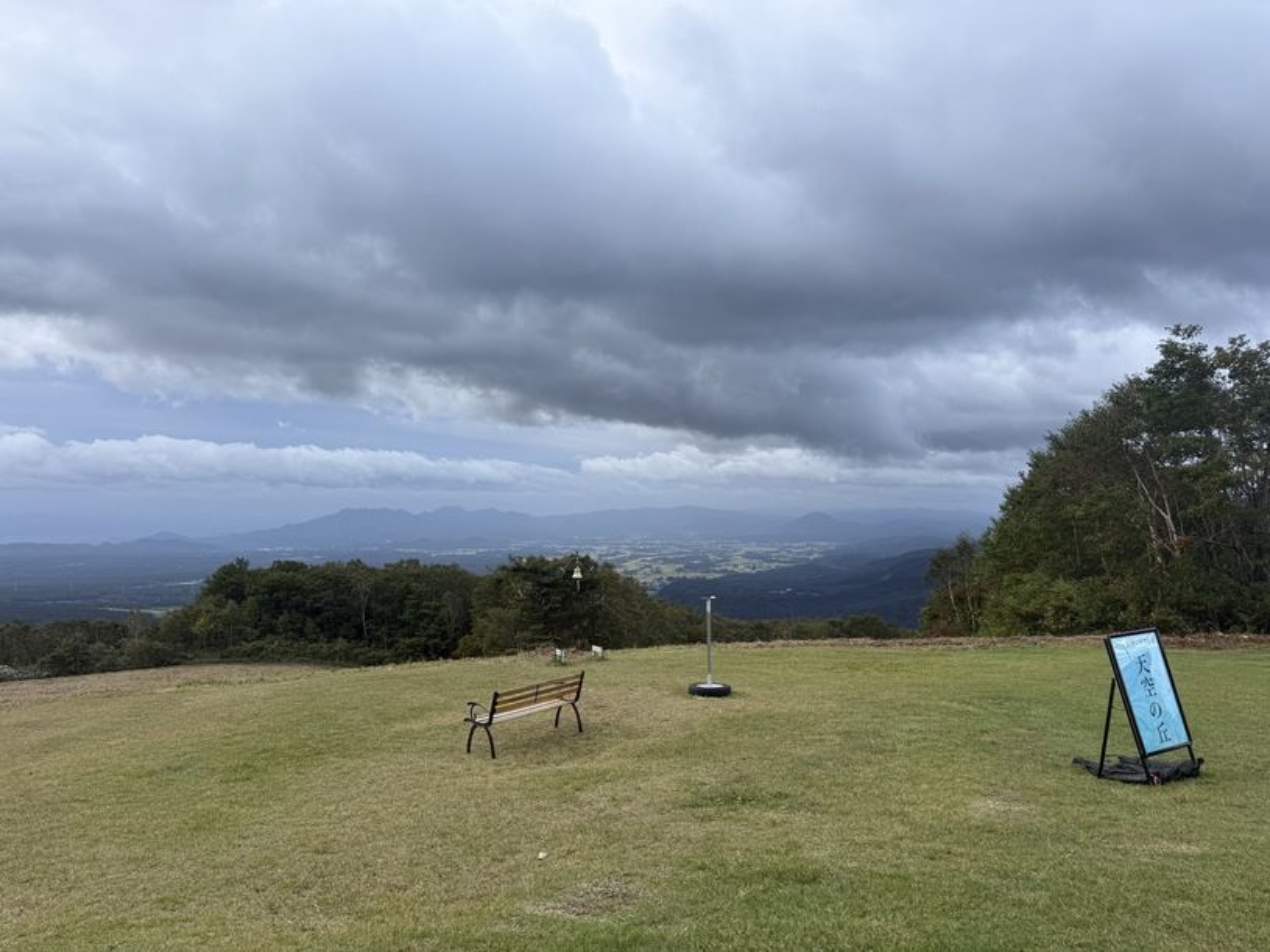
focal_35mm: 24
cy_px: 476
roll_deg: +0.4
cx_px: 635
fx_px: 880
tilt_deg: +2.4
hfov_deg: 71.6
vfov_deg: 56.8
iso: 80
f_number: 1.78
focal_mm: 6.76
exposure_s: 1/1192
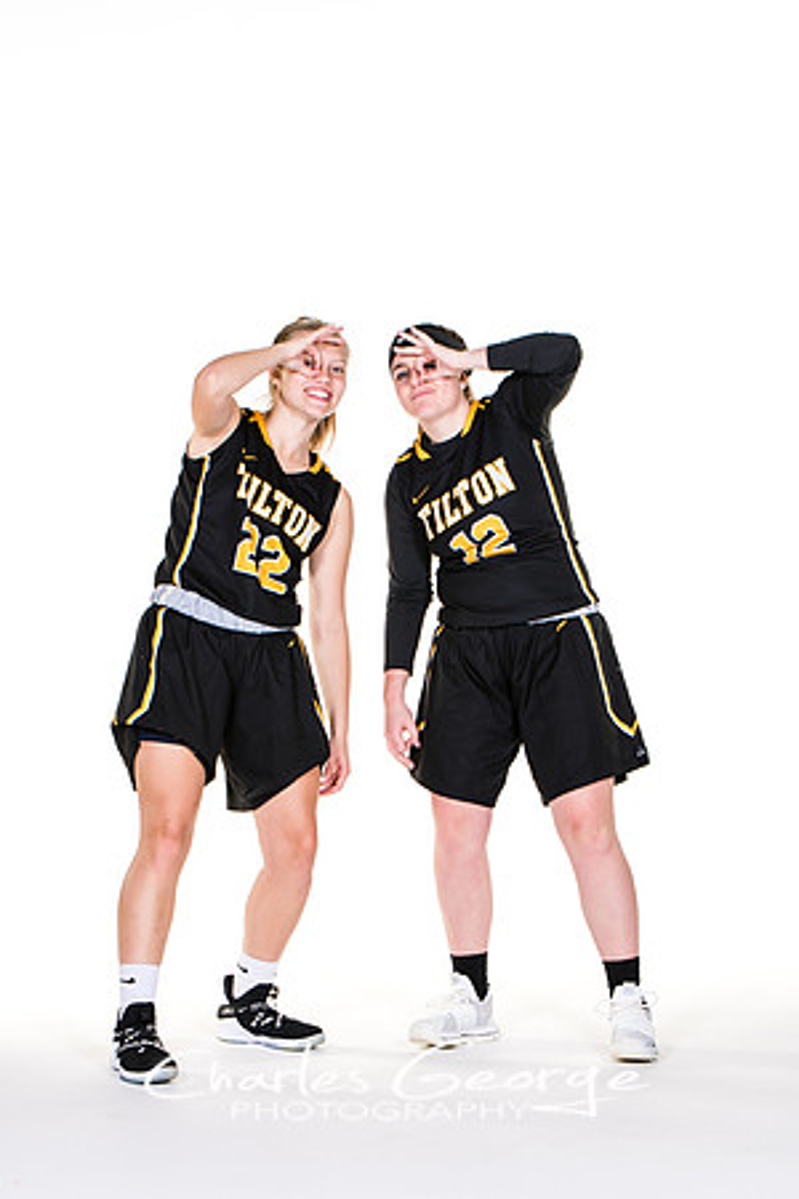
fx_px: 3895
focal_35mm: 117
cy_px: 600
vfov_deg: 17.5
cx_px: 400
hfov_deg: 11.7
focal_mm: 78
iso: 200
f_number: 6.3
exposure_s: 1/160
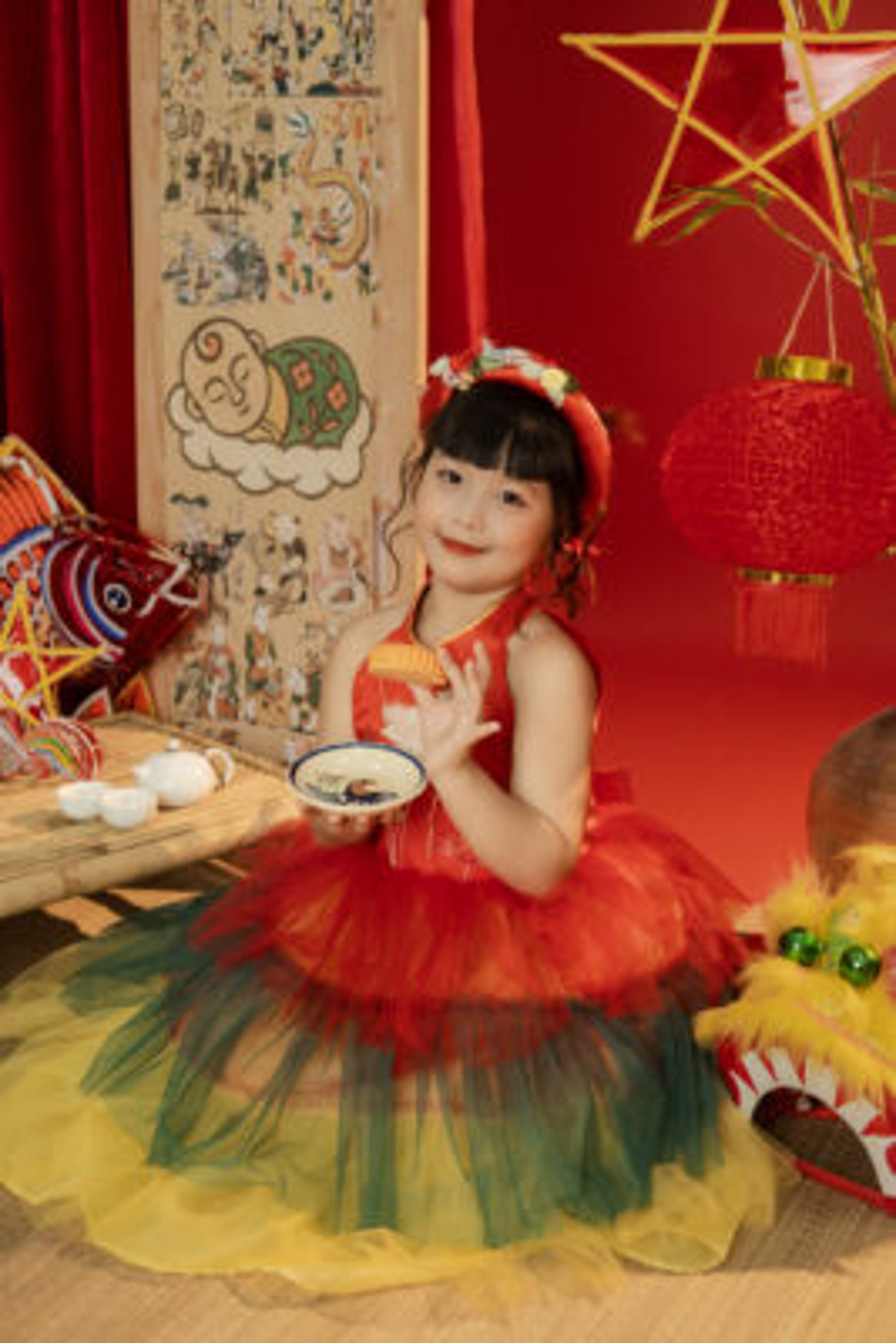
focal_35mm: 53
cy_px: 672
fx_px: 1977
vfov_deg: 37.5
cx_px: 448
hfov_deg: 25.5
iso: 320
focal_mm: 35
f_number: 2.2
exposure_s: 1/180
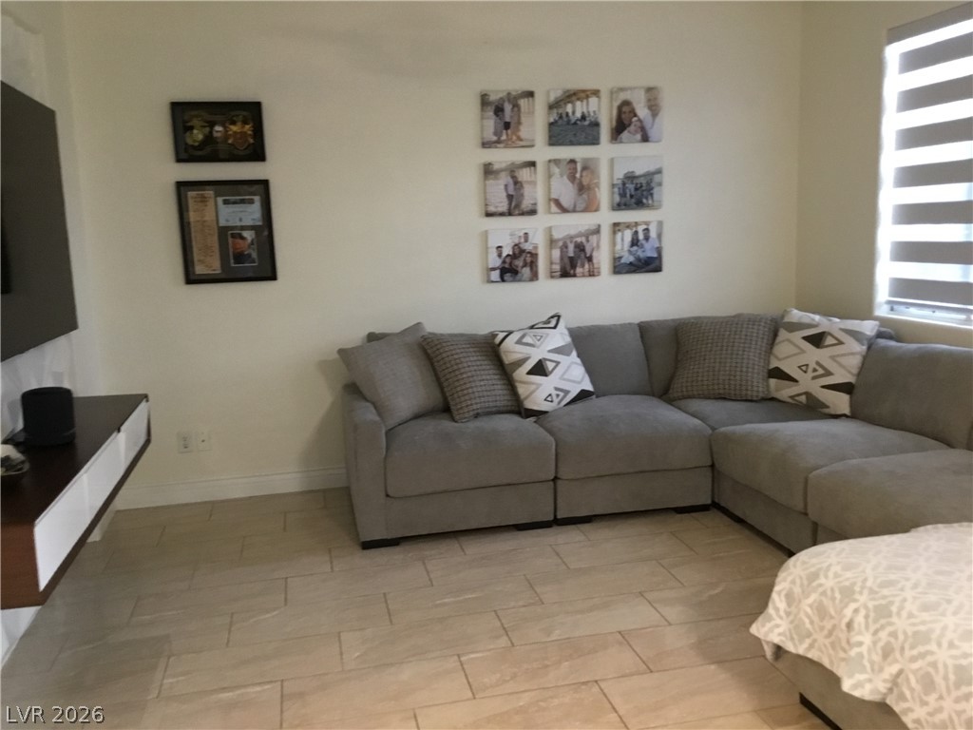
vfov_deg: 45.4
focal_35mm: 31
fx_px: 871
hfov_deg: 58.4
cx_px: 486
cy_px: 365
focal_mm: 3.3
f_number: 2.4
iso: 200
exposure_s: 1/17
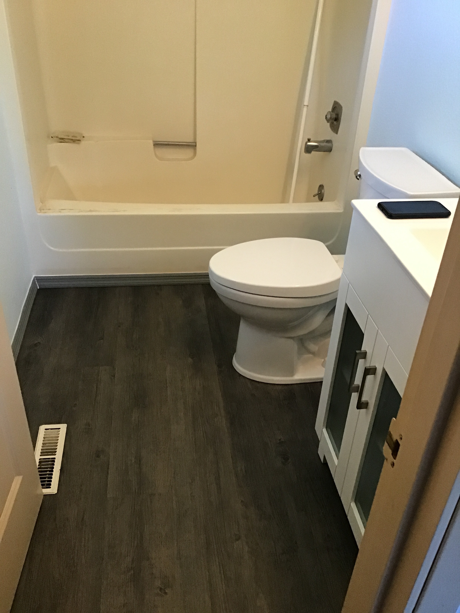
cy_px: 306
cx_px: 230
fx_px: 549
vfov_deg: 58.4
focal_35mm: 31
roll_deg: -1.7
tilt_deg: -33.7
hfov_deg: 45.4
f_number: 2.4
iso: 160
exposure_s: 1/30
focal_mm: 3.3
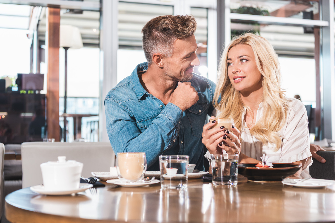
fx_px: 465
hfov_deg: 39.6
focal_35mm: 50
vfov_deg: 27.0
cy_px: 112
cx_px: 168
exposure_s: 1/200
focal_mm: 50
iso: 320
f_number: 3.5
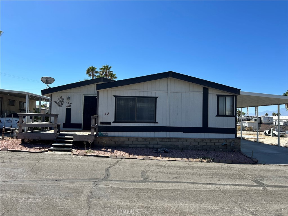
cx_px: 144
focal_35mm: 26
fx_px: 216
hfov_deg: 67.3
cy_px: 108
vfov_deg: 53.1
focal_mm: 5.7
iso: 50
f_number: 1.5
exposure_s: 1/3968
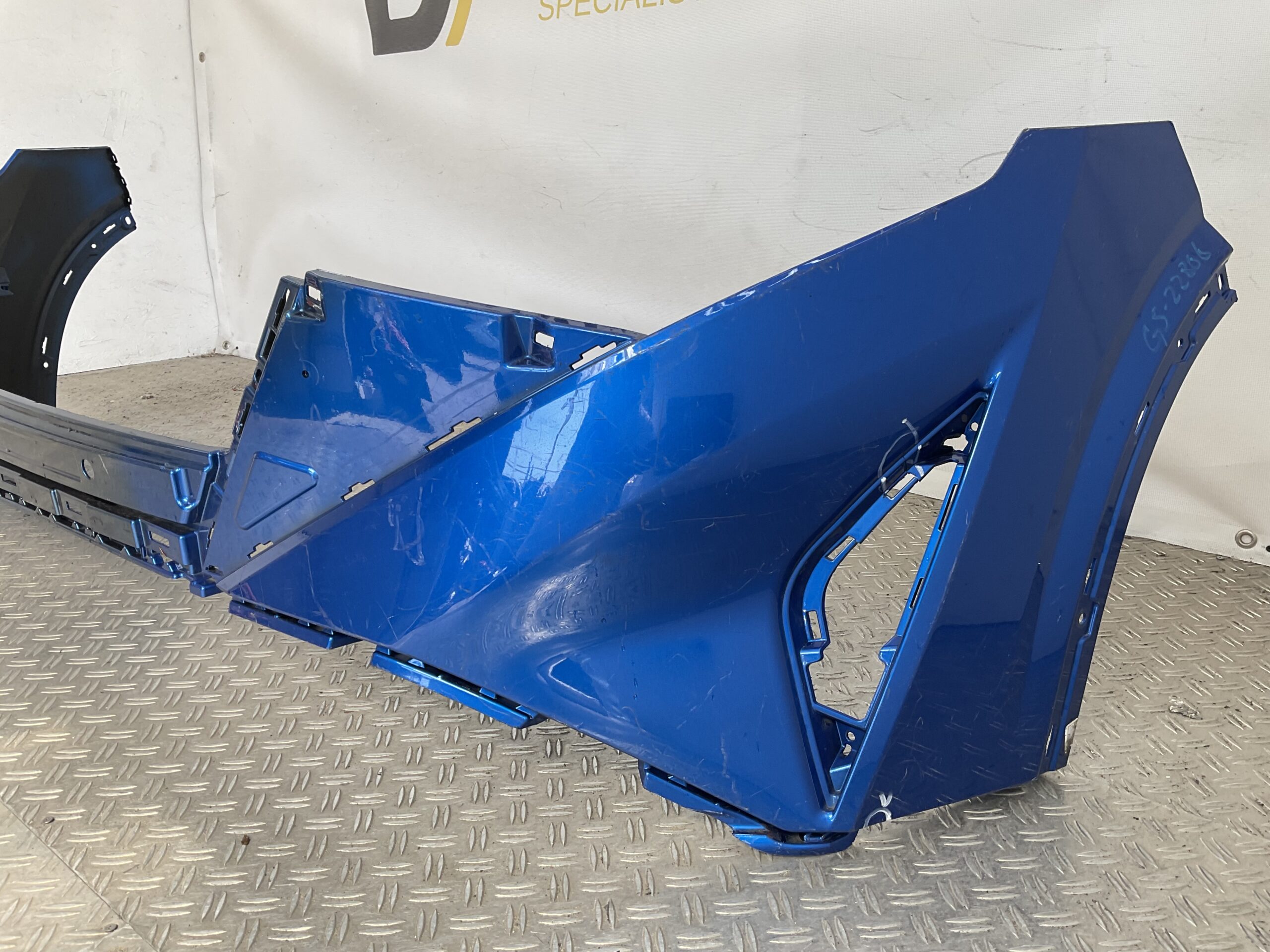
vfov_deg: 48.2
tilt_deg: -18.3
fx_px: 1064
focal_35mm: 29
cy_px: 476
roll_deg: +0.3
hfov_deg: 61.7
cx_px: 635
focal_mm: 3
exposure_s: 1/203
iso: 16
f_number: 1.8
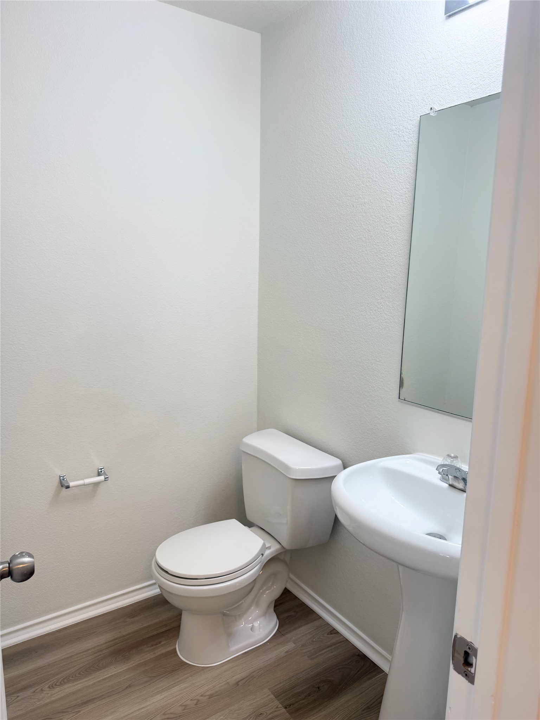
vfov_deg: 71.6
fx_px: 499
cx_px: 270
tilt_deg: -9.7
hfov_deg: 56.8
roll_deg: -1.3
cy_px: 360
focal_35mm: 24
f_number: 1.78
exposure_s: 1/120
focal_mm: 6.76
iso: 80
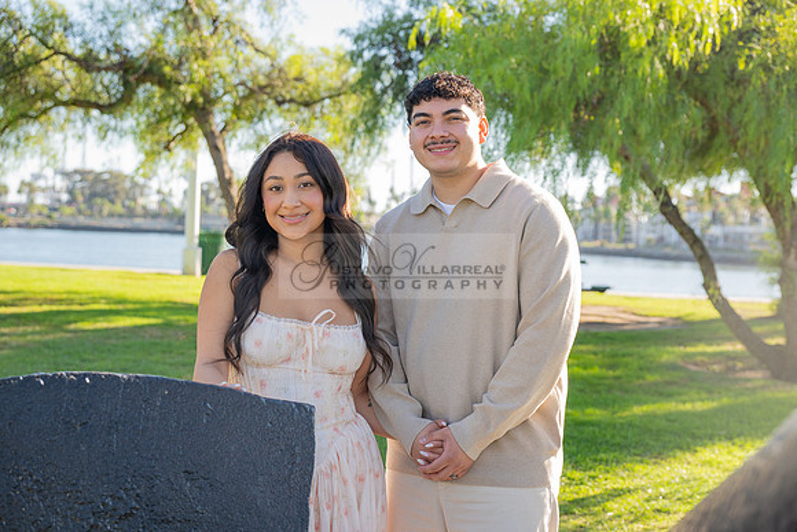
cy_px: 266
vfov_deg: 24.6
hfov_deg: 36.2
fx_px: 1218
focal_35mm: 55
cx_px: 398
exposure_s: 1/200
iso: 100
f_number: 4
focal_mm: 55
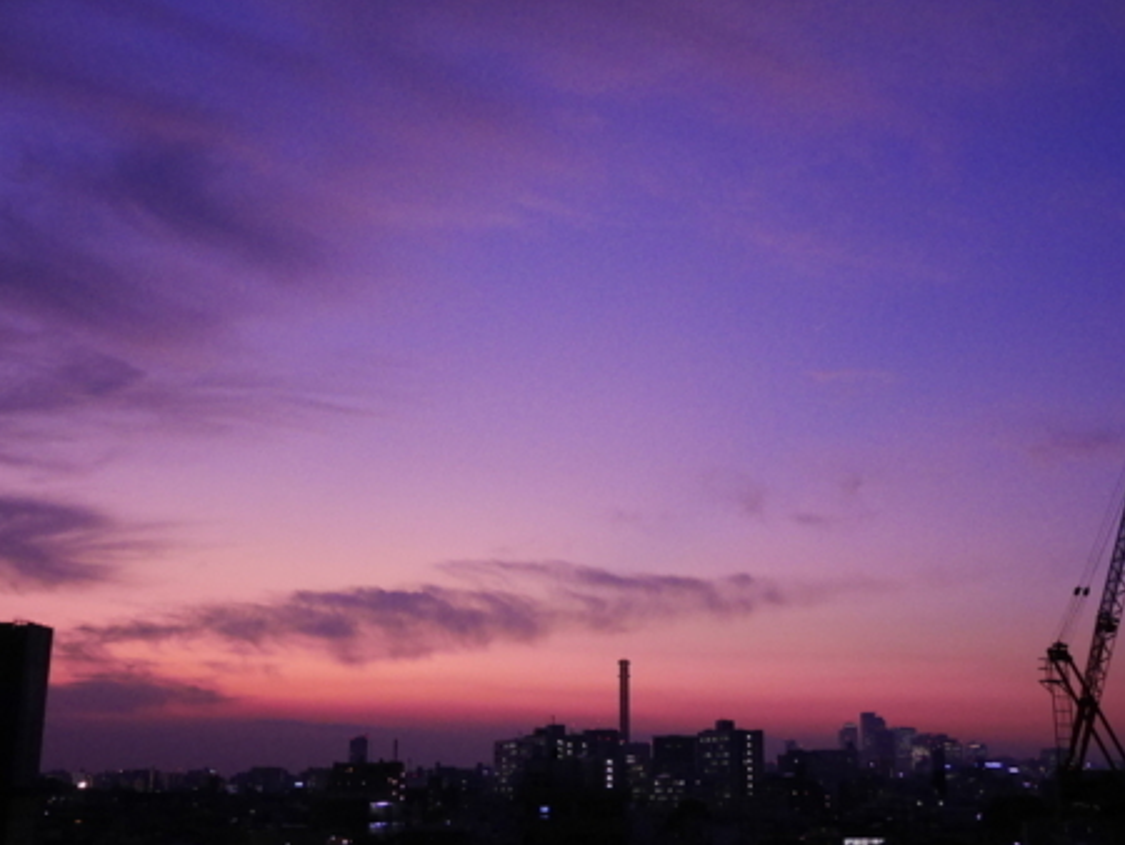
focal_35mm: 48
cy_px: 314
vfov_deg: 30.2
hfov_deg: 39.6
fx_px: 1561
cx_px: 590
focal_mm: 18
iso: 2500
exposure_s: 1/60
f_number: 4.2
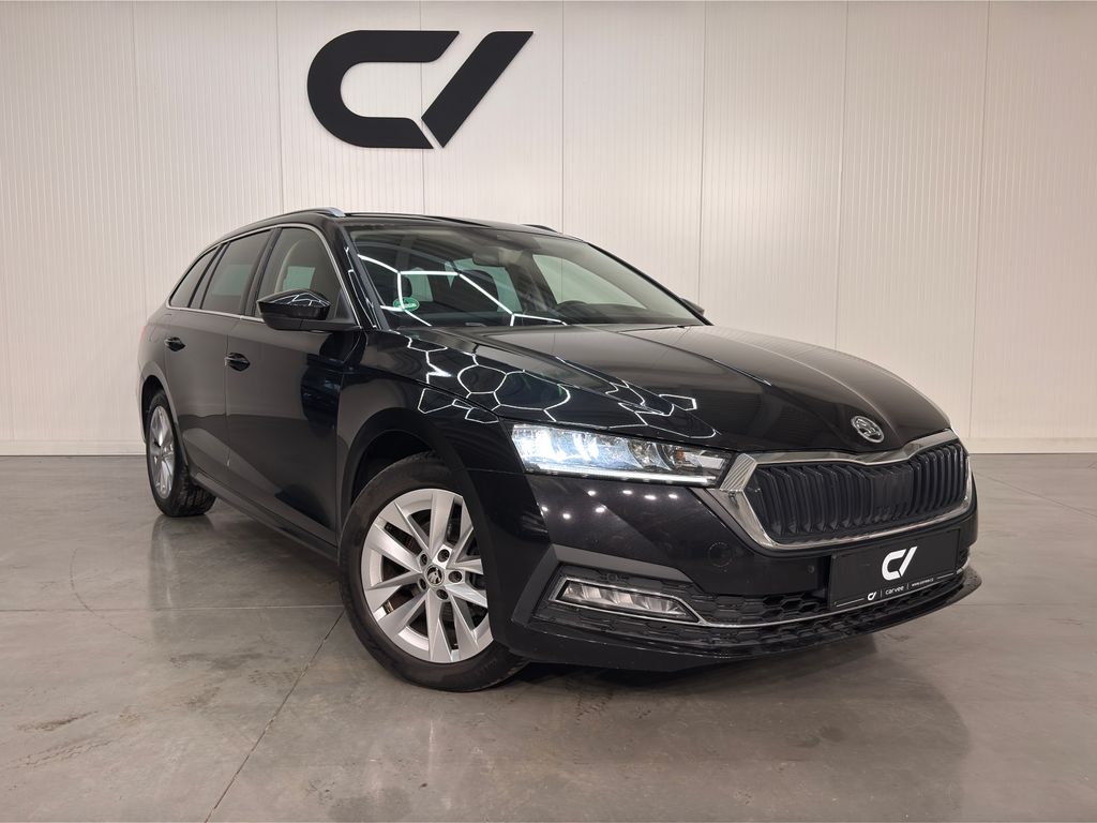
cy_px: 412
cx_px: 548
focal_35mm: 29
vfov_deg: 48.2
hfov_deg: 61.7
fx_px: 919
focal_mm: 6.76
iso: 50
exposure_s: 1/100
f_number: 1.78
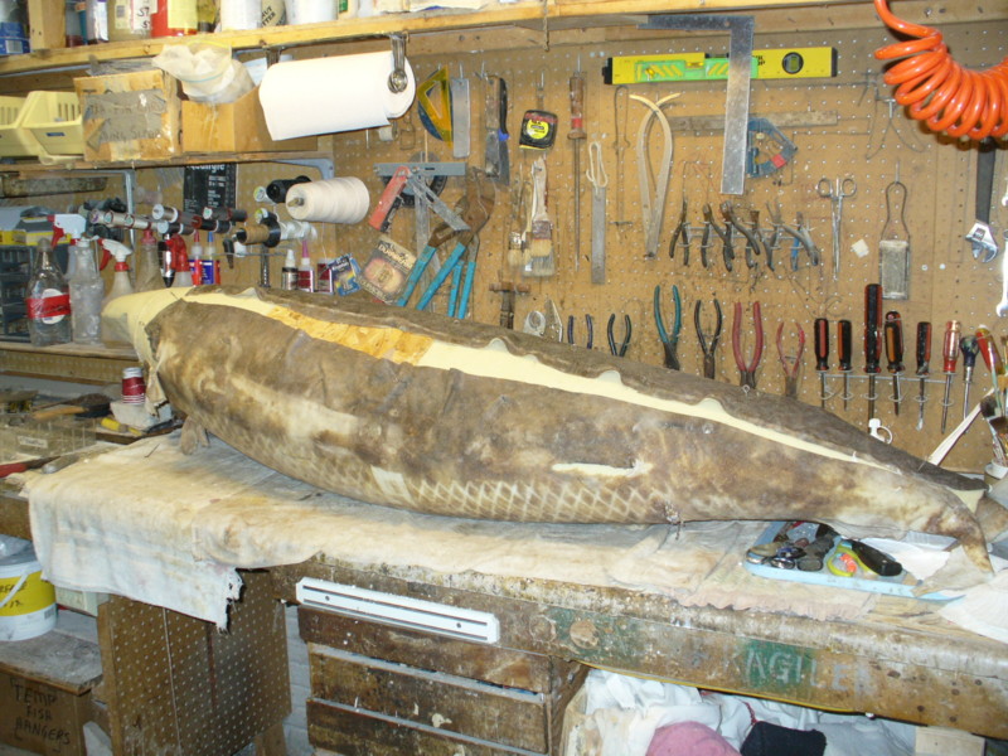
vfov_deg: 38.7
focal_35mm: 37
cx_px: 504
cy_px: 378
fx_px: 1077
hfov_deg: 50.1
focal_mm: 6.1
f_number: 2.8
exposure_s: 1/60
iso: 150
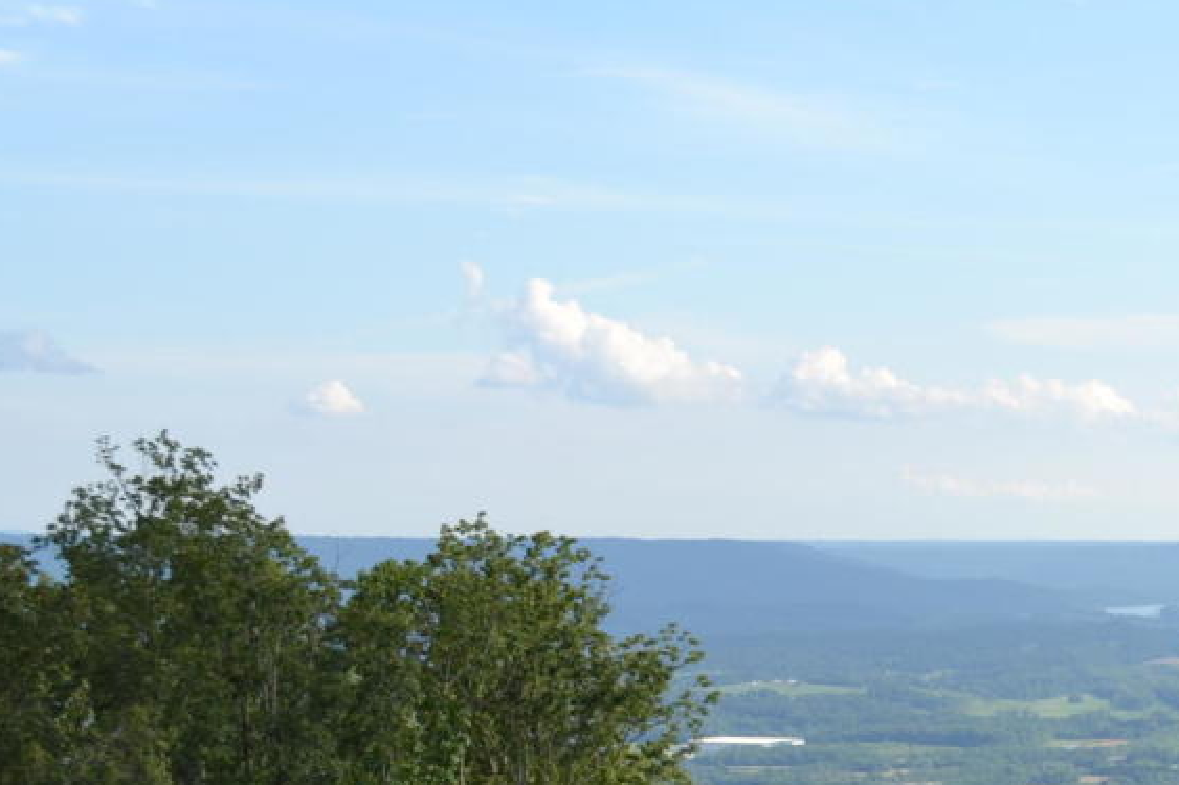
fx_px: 2946
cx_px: 1462
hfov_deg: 20.9
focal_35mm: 90
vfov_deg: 14.9
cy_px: 814
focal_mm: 22
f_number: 6.3
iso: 100
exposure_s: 1/200
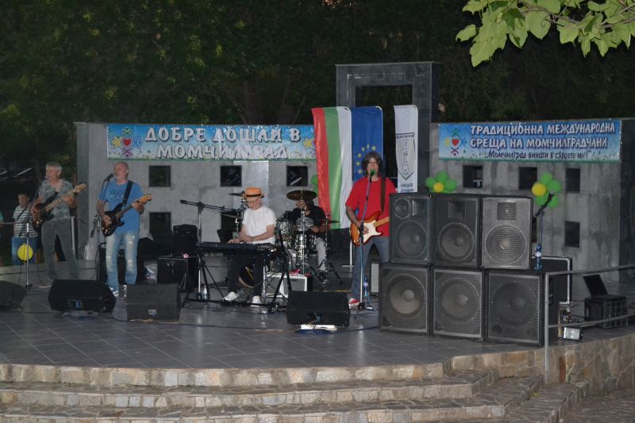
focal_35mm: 68
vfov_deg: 20.2
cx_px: 318
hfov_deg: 29.9
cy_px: 212
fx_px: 1190
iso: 3200
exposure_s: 1/60
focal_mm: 45
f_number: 4.8
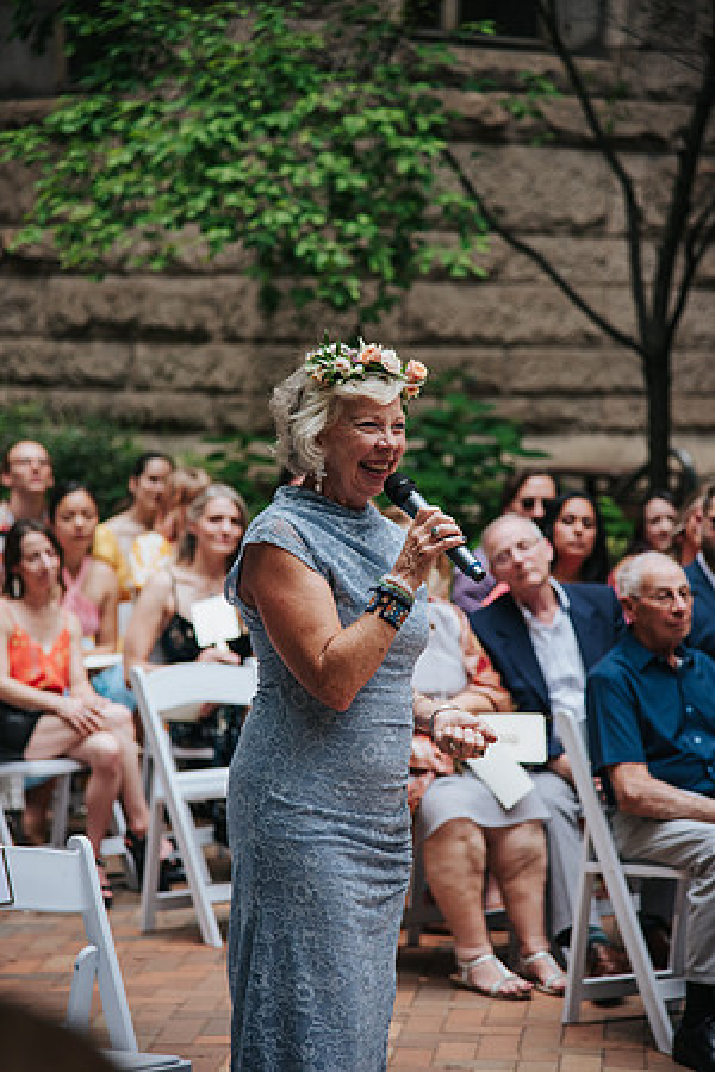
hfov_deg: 13.0
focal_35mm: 105
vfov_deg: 19.5
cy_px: 536
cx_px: 358
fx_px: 3128
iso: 1000
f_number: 4
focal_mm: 105
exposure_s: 1/500
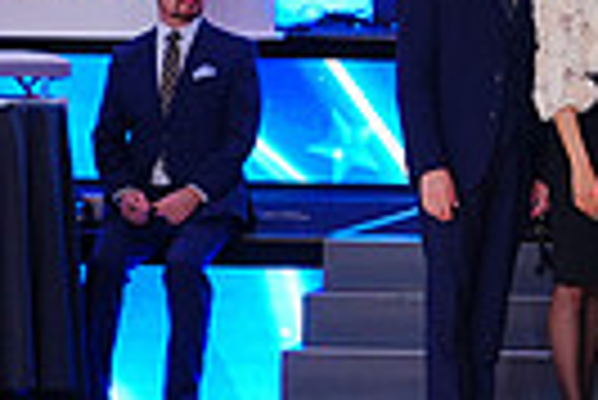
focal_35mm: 218
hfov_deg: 8.9
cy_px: -61
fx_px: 3625
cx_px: 1174
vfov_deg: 6.3
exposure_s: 1/500
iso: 1000
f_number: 4
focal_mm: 50
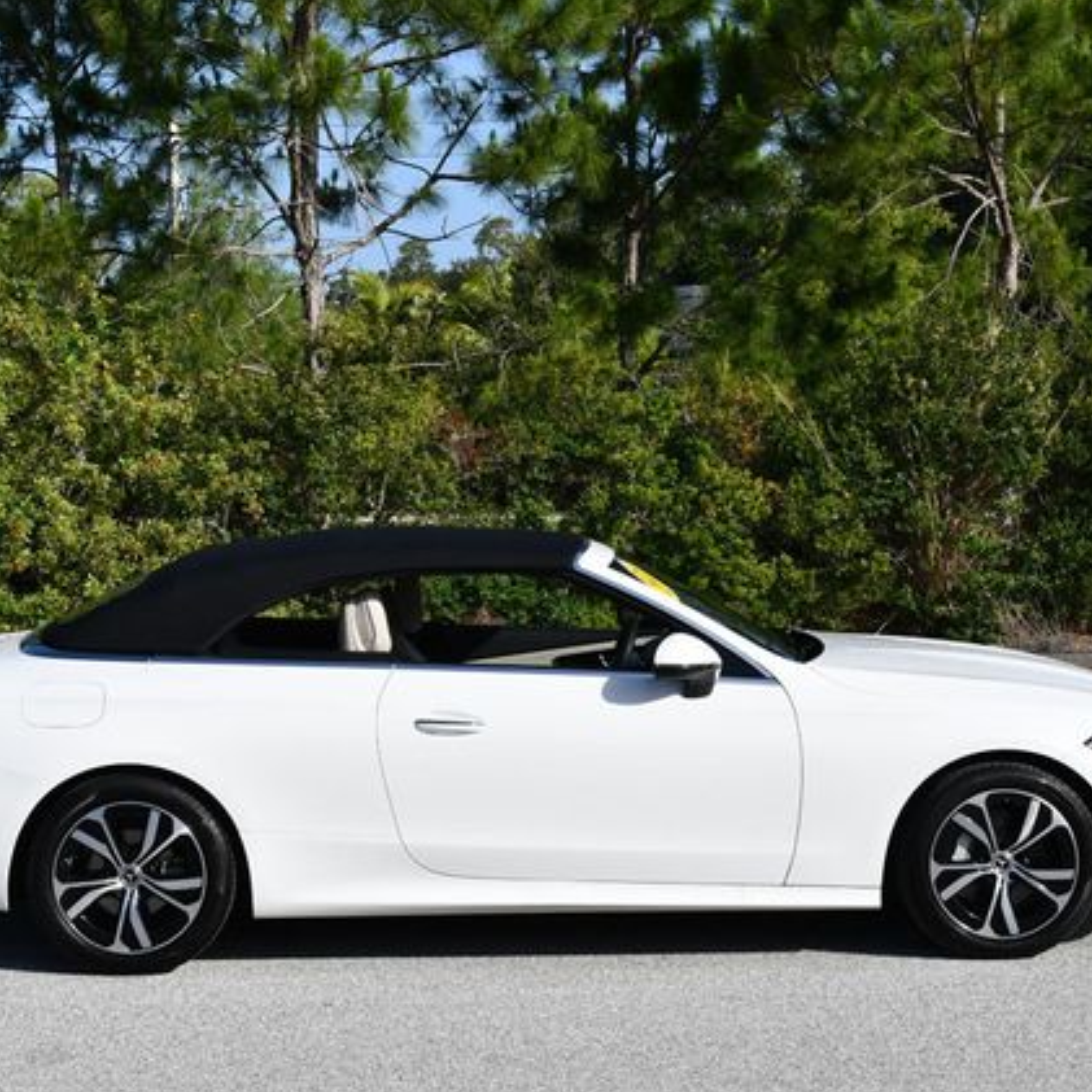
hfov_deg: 23.1
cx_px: 534
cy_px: 545
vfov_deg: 23.1
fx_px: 2677
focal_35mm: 75
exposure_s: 1/320
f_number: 9
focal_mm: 29
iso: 100
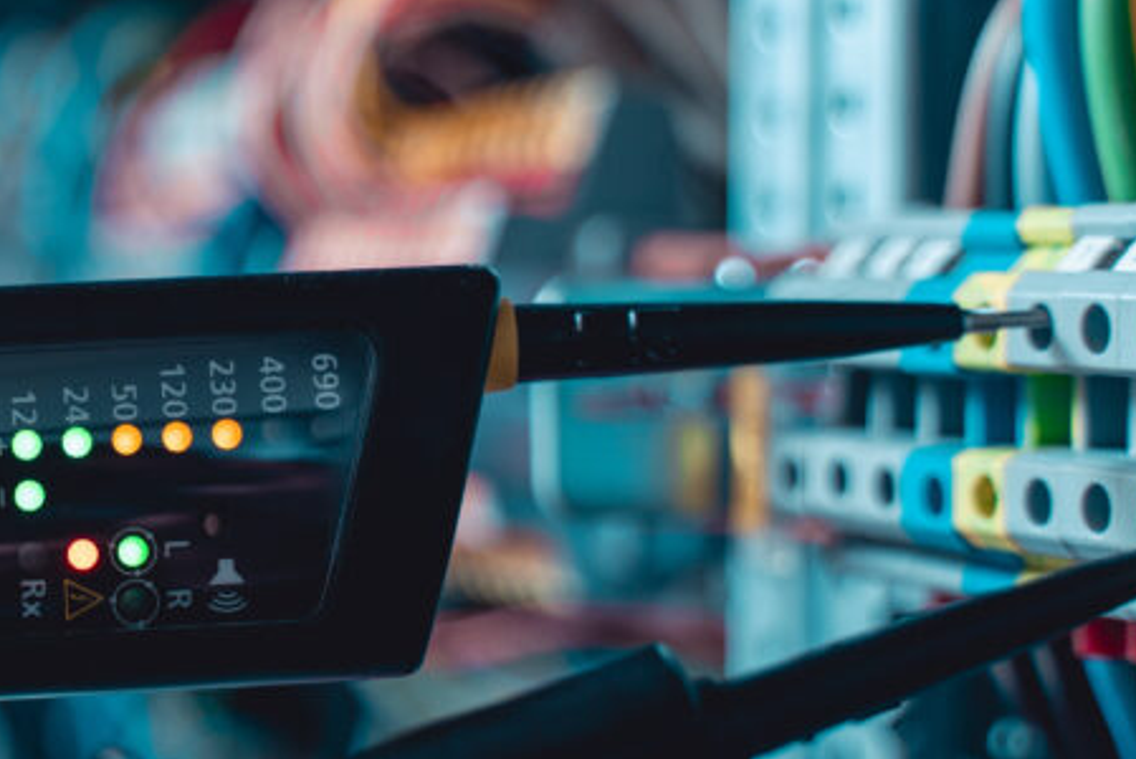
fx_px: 3094
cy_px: 492
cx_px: 76
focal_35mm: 98
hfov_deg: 20.3
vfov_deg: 14.0
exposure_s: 1/250
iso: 160
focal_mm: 43
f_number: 2.8
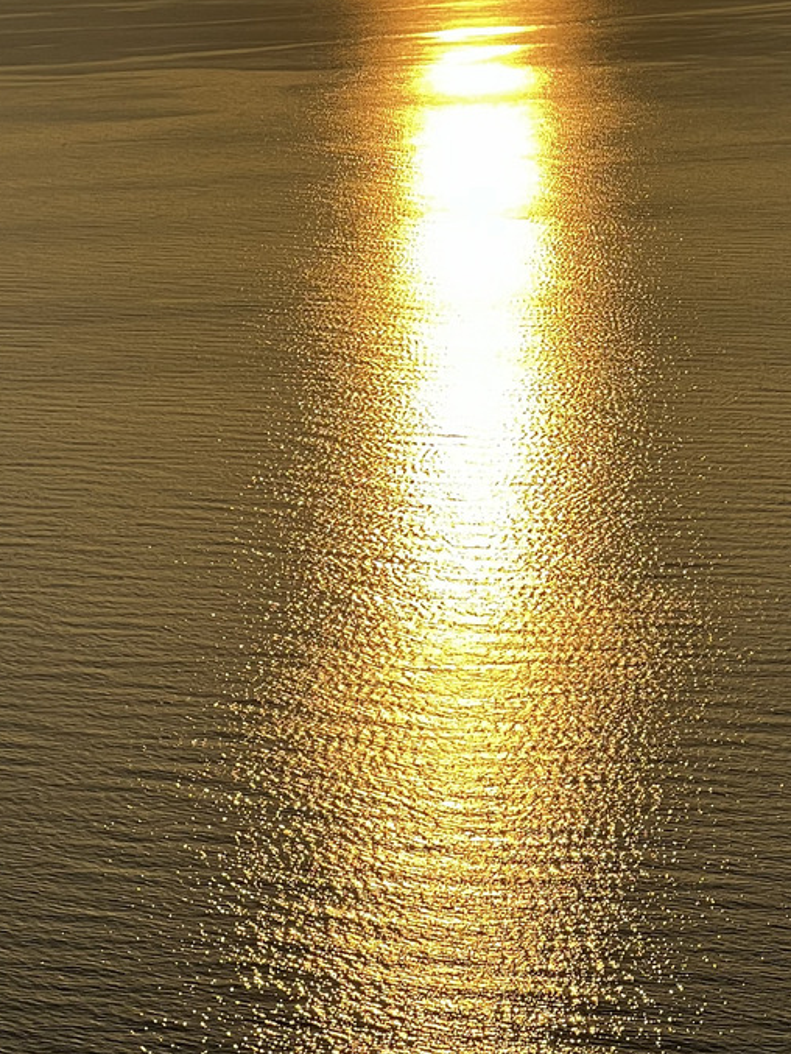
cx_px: 450
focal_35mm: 182
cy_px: 464
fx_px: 5543
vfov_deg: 10.9
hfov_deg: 8.2
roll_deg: +0.8
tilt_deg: -5.9
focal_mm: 9
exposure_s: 1/3774
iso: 25
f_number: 2.8
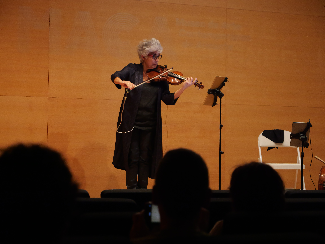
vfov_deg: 14.2
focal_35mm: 104
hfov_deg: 18.9
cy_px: 122
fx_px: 977
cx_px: 162
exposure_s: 1/50
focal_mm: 52
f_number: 4
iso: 4000
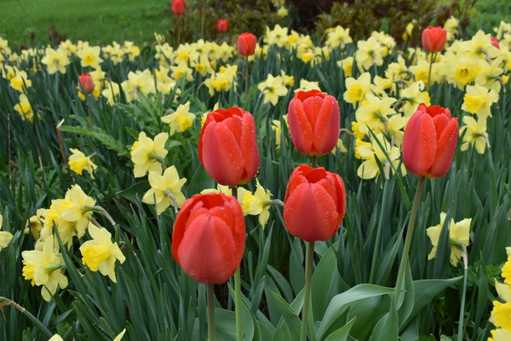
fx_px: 511
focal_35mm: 36
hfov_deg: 53.1
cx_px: 256
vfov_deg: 36.9
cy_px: 170
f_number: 7.1
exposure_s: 1/250
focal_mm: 24
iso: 200
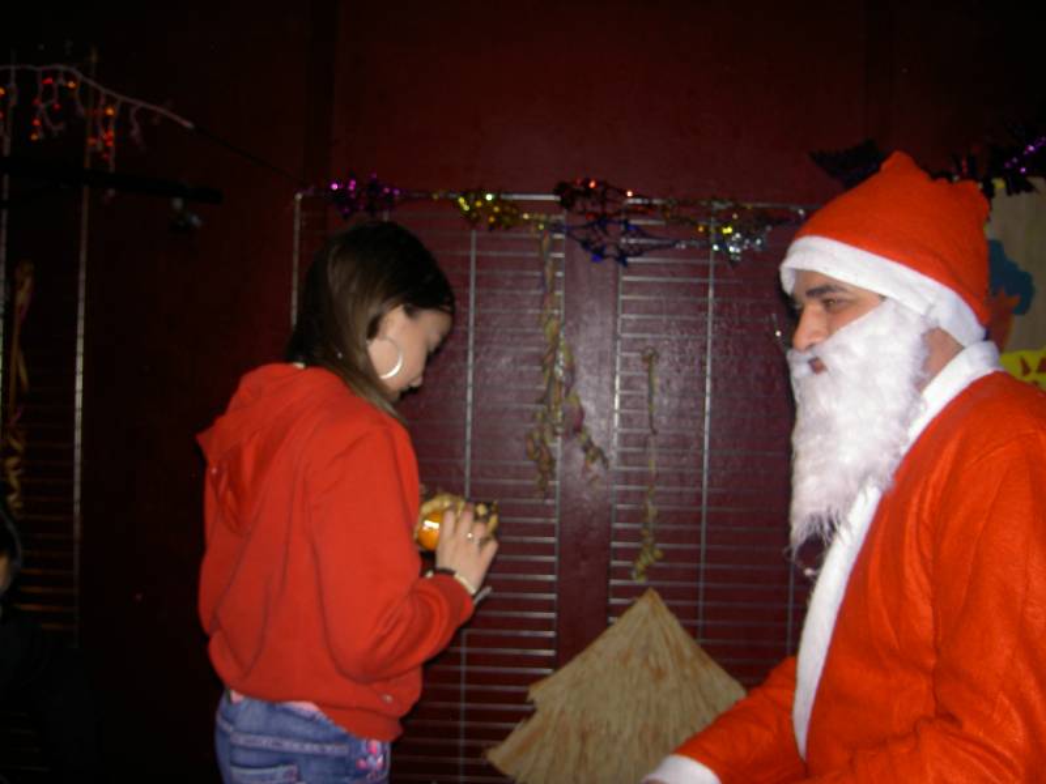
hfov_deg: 47.9
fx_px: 1178
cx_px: 523
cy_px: 392
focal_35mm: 39
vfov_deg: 36.8
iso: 100
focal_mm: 8
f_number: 2.8
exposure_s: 1/60
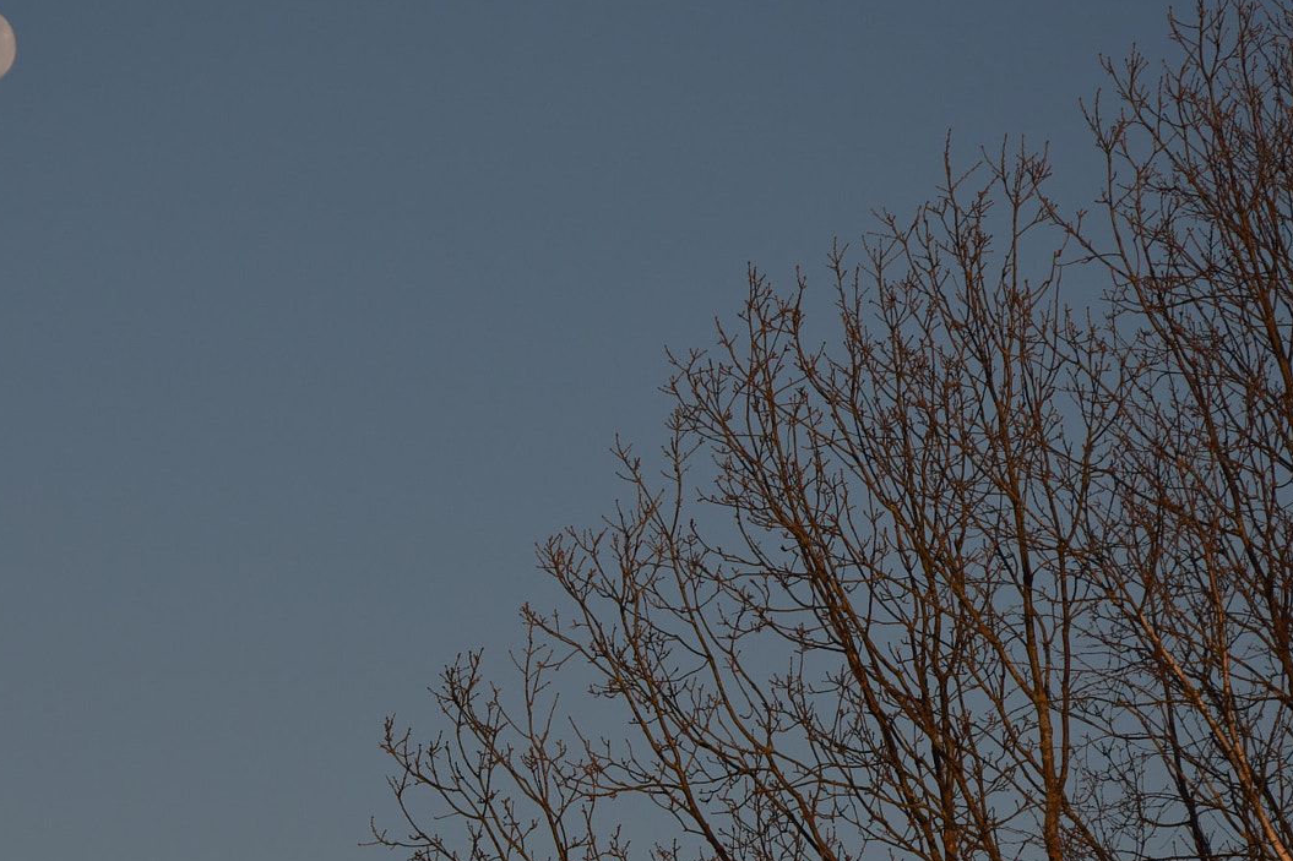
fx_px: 8573
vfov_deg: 5.8
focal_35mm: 239
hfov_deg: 8.6
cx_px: 553
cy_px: 570
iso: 200
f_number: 5.6
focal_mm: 105
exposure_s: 1/1250
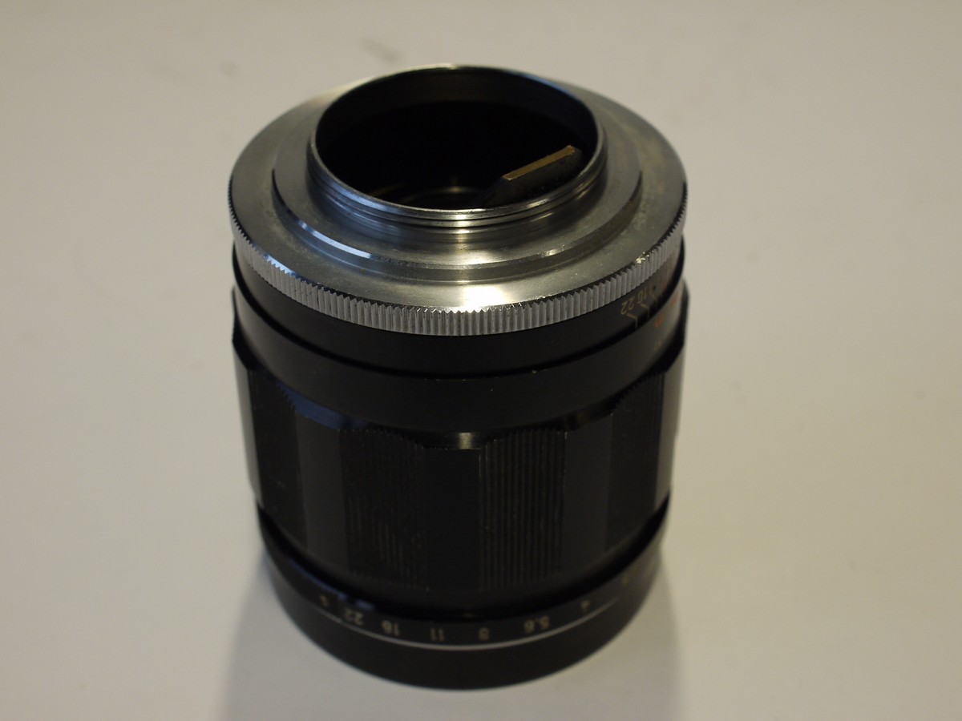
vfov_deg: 24.4
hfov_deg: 32.2
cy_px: 360
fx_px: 1667
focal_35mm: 60
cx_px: 481
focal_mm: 30
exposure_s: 1/50
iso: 400
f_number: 7.1
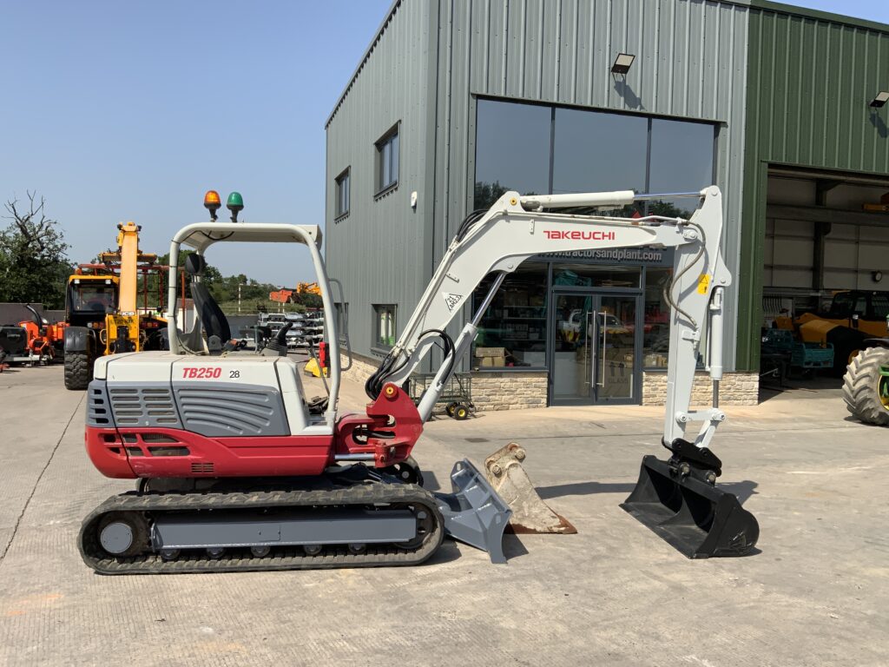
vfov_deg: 48.2
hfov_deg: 61.7
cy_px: 334
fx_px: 745
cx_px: 444
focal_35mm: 29
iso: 16
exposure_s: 1/2141
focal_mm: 3
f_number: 1.8
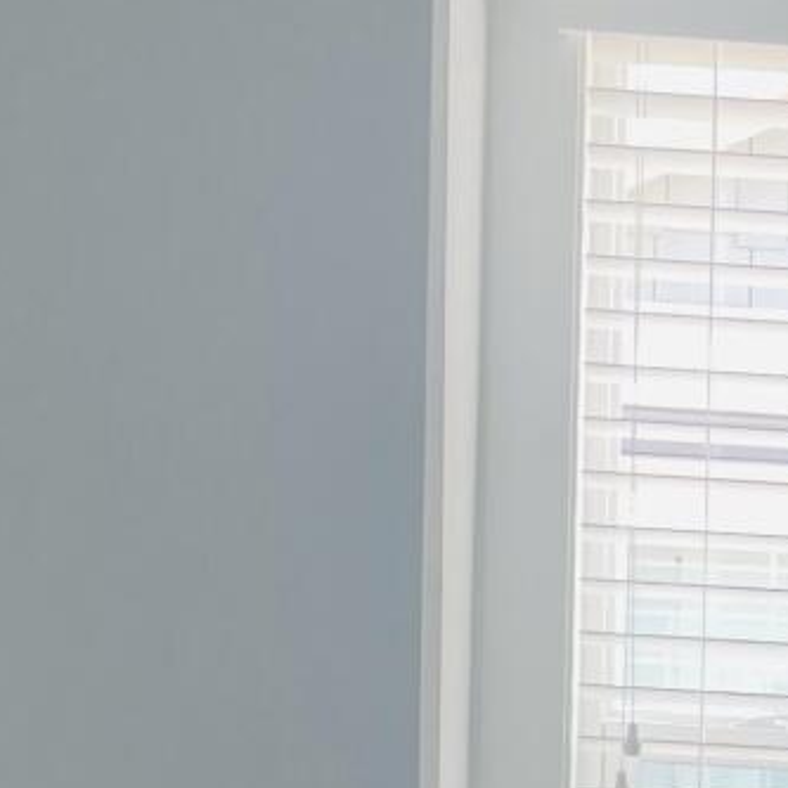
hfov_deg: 12.0
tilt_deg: -7.1
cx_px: 1197
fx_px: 3554
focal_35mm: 138
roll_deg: -2.0
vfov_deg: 11.9
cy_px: 1292
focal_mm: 4.2
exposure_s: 1/121
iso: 64
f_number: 1.6
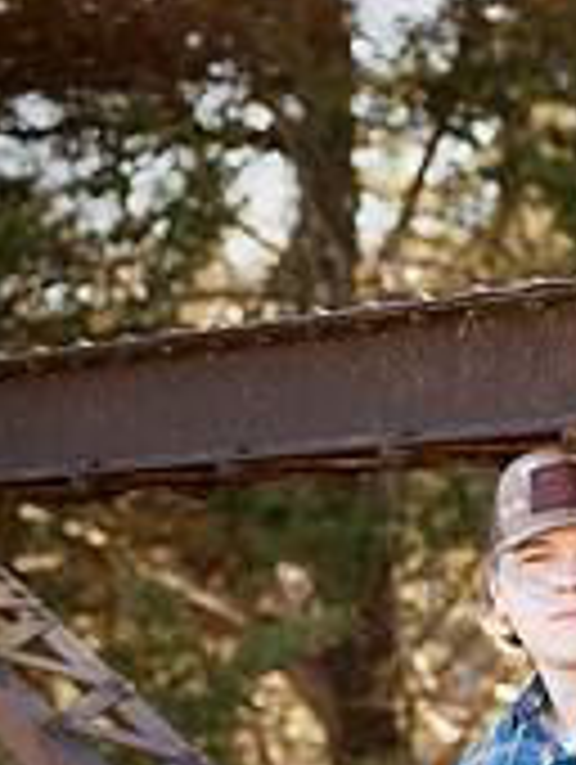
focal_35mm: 254
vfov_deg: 7.7
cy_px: 891
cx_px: 594
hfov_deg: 5.8
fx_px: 5621
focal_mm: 100
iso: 800
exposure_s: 1/640
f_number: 4.5
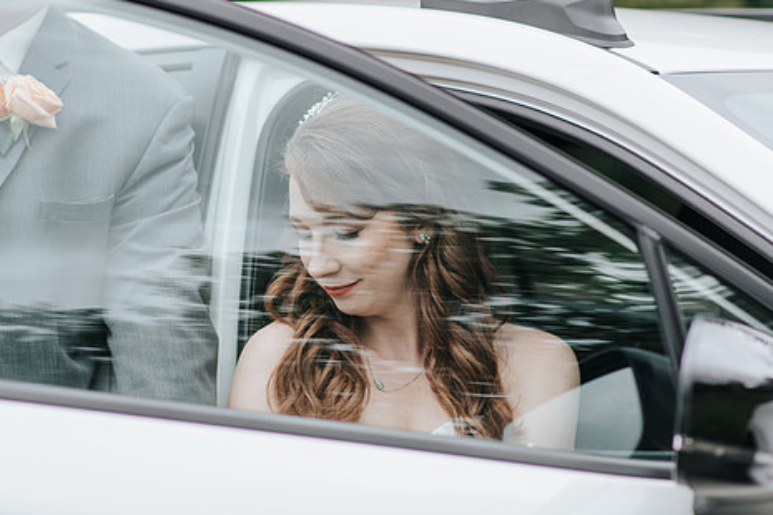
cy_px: 263
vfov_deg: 8.6
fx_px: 3414
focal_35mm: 159
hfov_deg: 12.9
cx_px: 361
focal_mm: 85
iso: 200
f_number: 2.8
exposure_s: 1/640
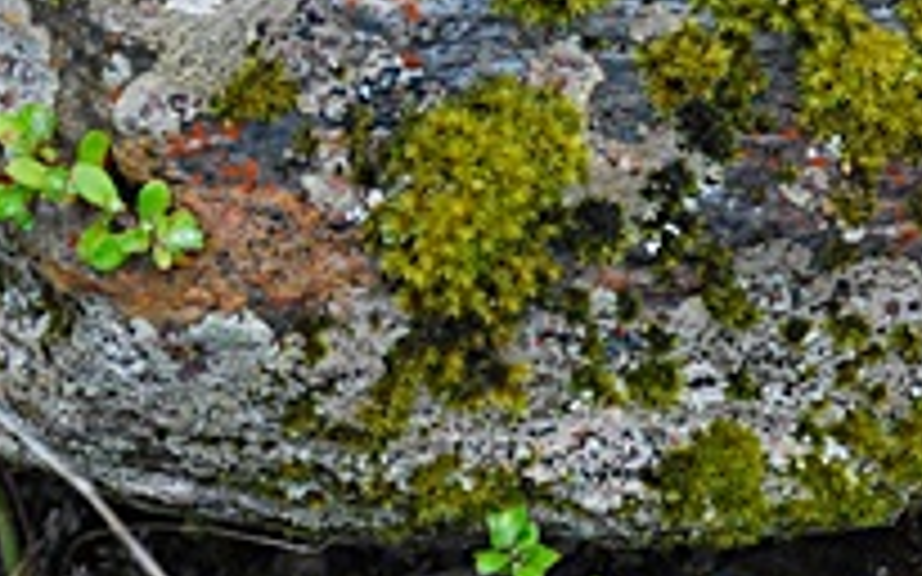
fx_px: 12786
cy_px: 68
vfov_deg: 2.6
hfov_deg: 4.1
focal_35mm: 509
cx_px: 337
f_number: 5.6
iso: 400
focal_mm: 85
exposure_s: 1/400
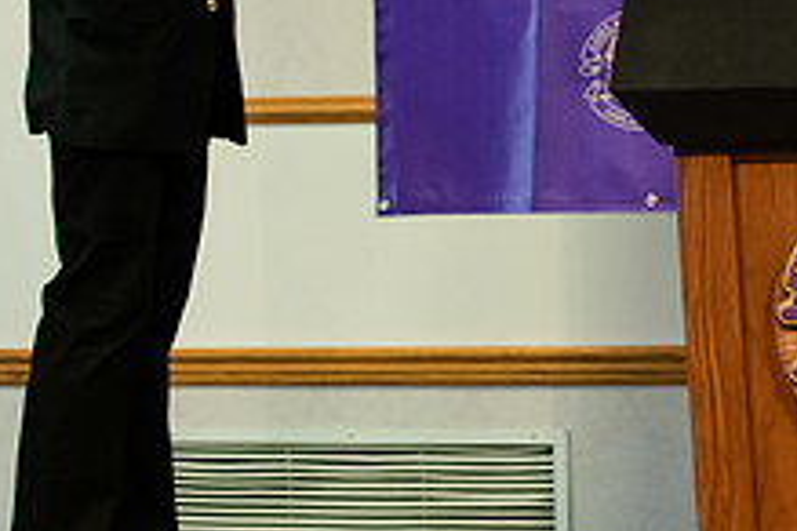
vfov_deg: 7.4
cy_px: -5
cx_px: 659
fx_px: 4095
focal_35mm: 185
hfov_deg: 11.1
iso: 2000
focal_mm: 70
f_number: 3.2
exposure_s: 1/200
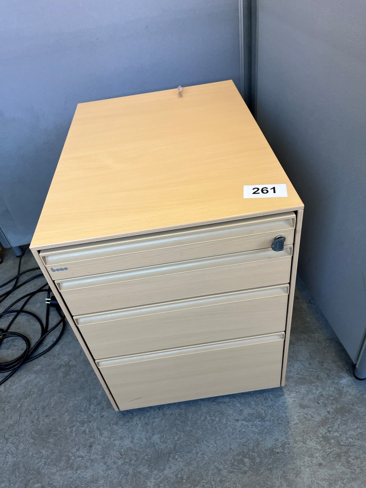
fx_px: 367
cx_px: 183
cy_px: 244
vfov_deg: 67.3
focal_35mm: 26
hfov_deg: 53.1
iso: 100
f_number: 1.6
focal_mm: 5.1
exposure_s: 1/100
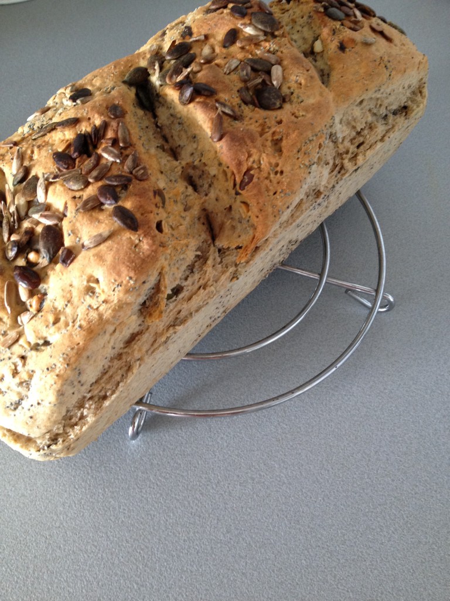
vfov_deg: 52.6
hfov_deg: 40.7
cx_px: 225
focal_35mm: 35
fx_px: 607
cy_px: 300
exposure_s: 1/20
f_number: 2.4
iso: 125
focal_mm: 4.28
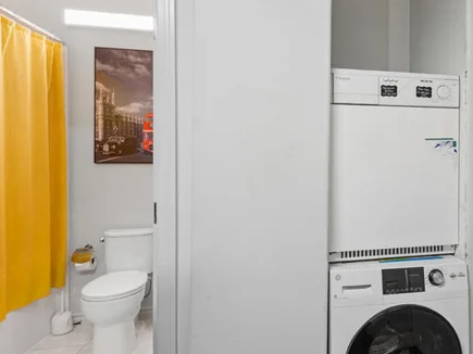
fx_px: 355
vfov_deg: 53.0
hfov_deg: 63.4
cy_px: 167
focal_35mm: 26
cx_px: 354
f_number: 8
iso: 160
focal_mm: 14
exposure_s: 1/4
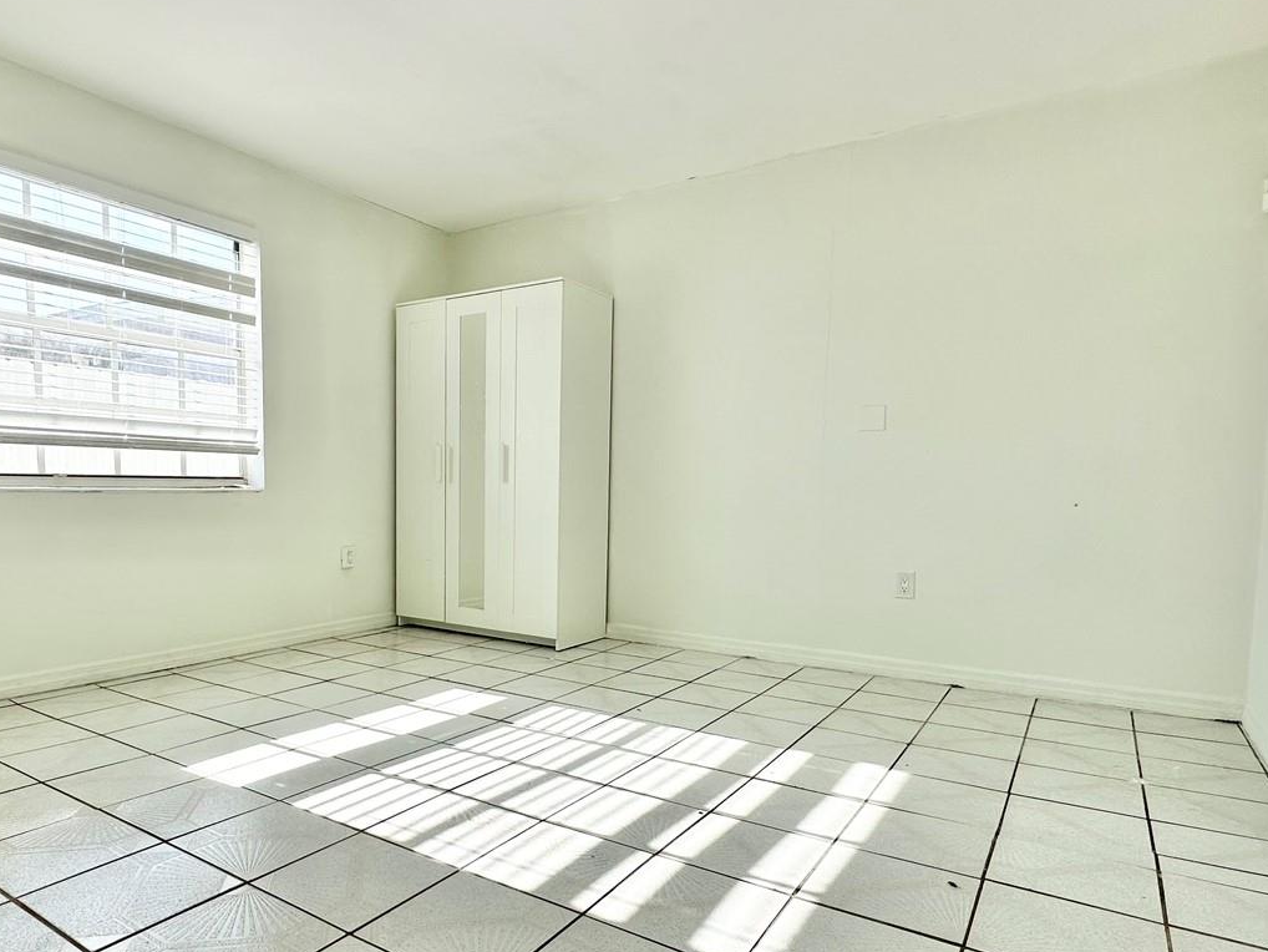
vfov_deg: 60.8
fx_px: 806
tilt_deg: -4.3
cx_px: 546
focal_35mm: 22
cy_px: 550
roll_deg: -0.9
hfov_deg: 76.0
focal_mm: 2.22
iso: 40
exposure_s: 1/622
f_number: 2.2
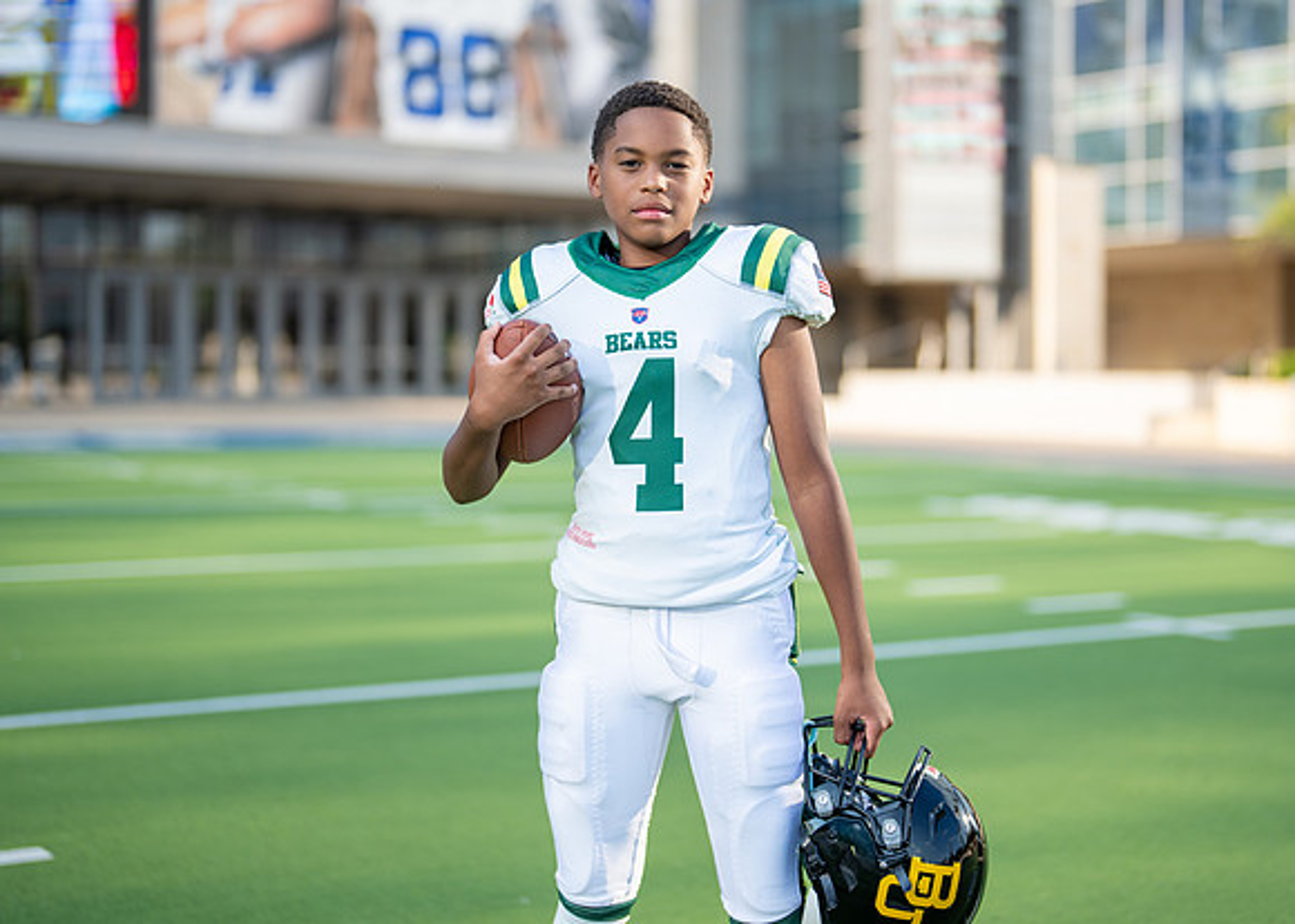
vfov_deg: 22.9
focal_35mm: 62
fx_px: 2276
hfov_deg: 31.7
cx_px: 709
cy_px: 393
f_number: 1.2
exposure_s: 1/3200
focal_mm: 50
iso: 100
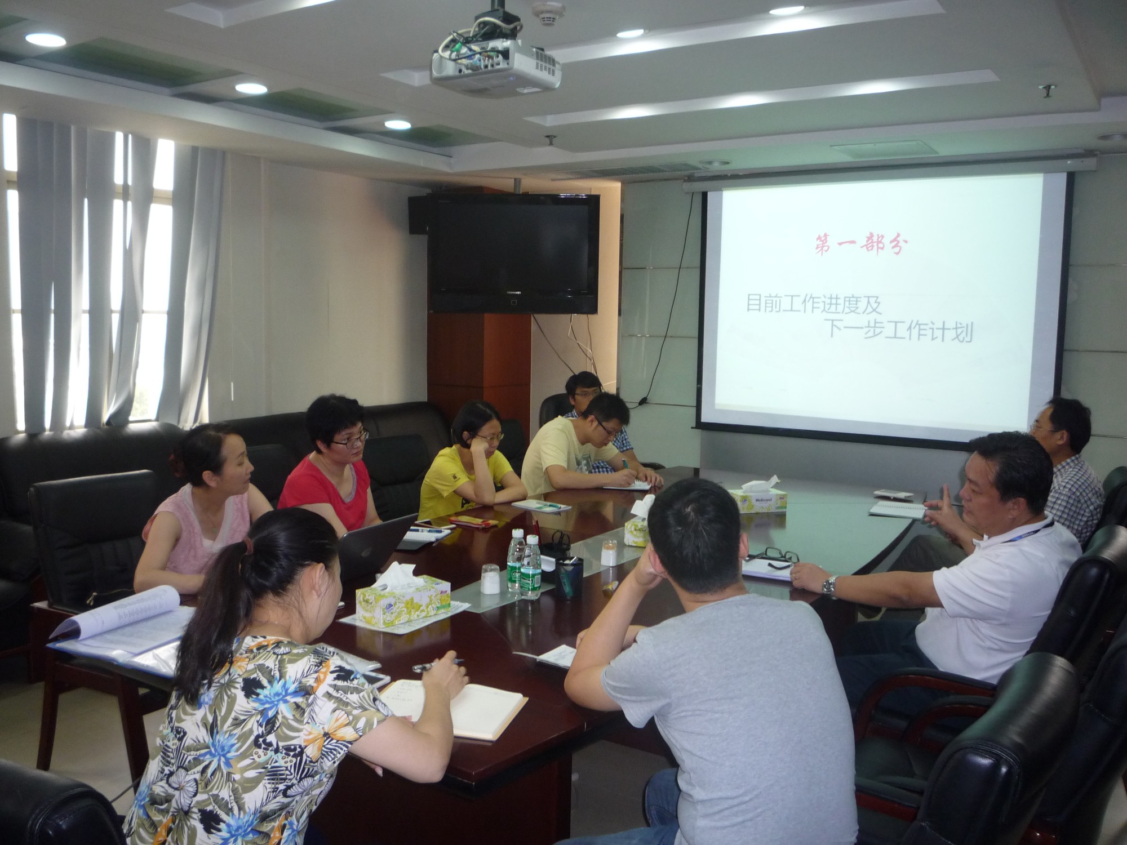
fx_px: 977
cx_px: 564
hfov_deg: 60.0
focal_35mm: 30
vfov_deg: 46.8
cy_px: 422
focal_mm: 5.2
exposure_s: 1/30
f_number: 3.3
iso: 200
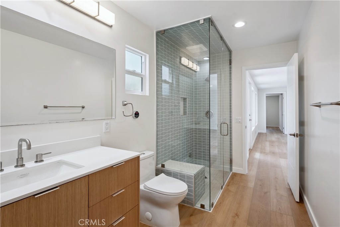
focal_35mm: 17
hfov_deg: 94.3
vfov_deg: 71.4
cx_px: 170
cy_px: 114
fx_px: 158
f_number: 8
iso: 160
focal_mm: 16.7
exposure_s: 1/20
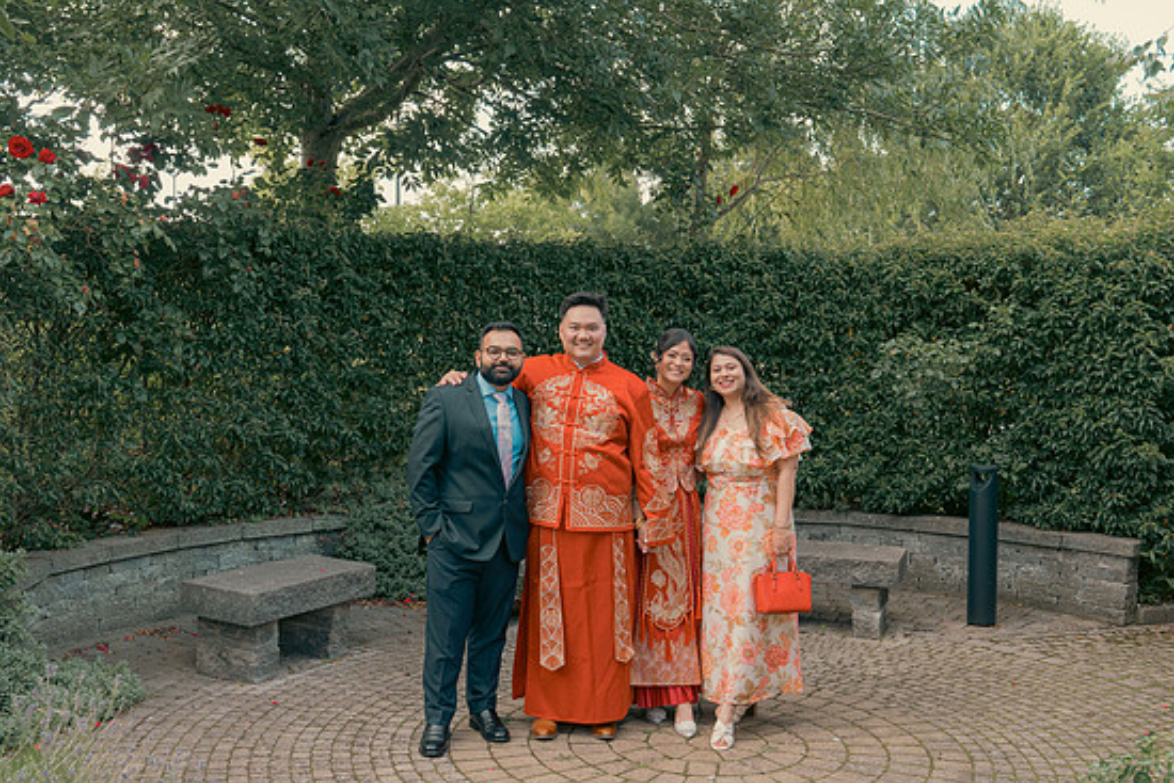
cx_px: 600
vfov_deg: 34.2
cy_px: 383
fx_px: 1272
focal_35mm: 39
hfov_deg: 49.5
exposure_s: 1/160
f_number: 5.6
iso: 500
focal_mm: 37
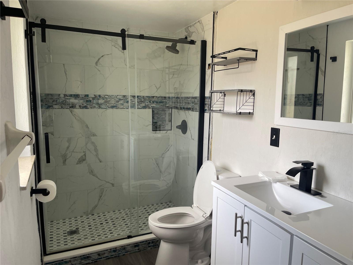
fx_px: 255
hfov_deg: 69.4
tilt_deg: -9.2
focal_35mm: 25
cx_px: 176
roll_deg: -1.2
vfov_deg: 54.9
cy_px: 132
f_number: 1.6
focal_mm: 5.1
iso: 125
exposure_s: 1/121
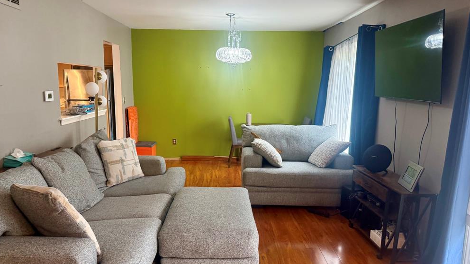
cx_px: 228
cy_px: 141
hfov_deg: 69.8
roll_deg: -0.7
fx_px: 336
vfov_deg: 42.9
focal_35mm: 27
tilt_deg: -9.4
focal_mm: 6.76
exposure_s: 1/120
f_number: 1.78
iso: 320
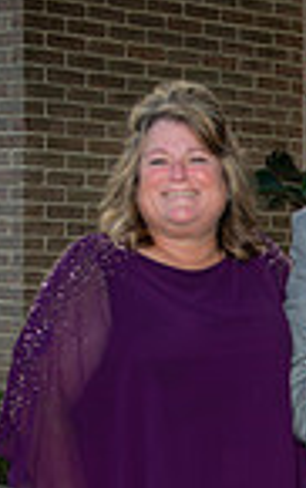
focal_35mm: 155
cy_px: 438
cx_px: 605
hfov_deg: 8.1
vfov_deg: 13.4
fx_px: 2062
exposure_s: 1/60
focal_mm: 38
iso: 64
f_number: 3.5
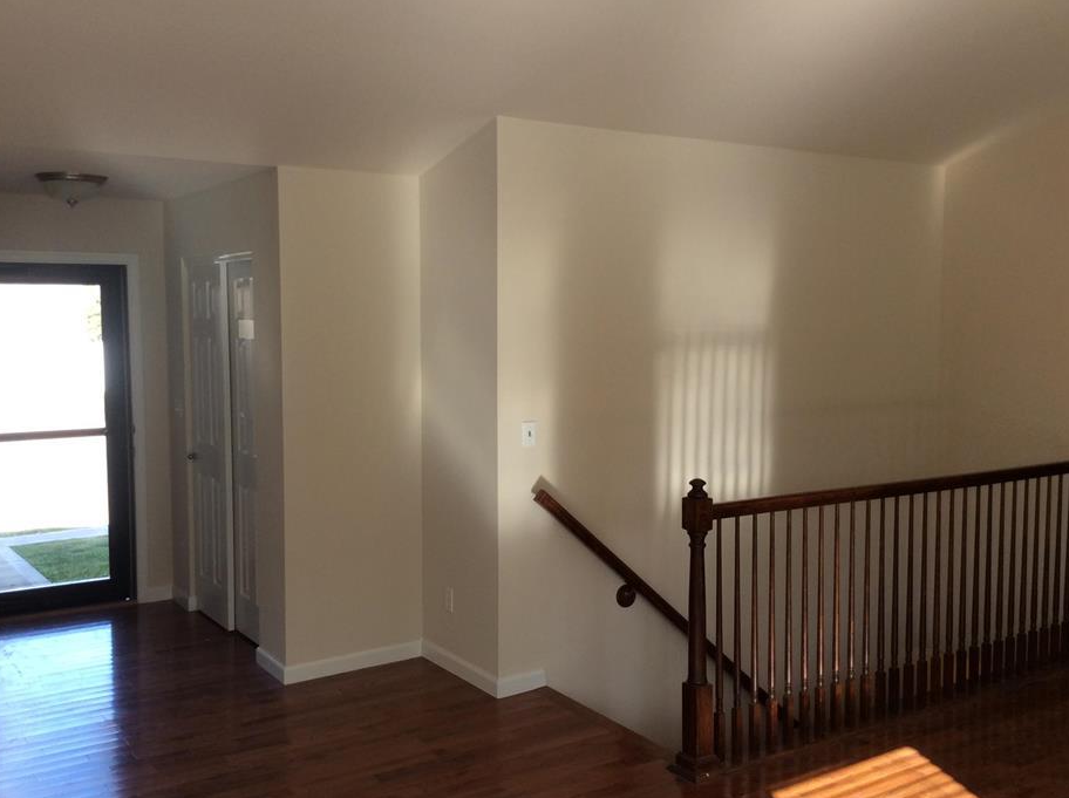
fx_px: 1110
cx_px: 532
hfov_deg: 51.4
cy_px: 407
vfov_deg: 39.6
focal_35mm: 36
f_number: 2.4
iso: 32
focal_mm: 3.3
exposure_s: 1/120
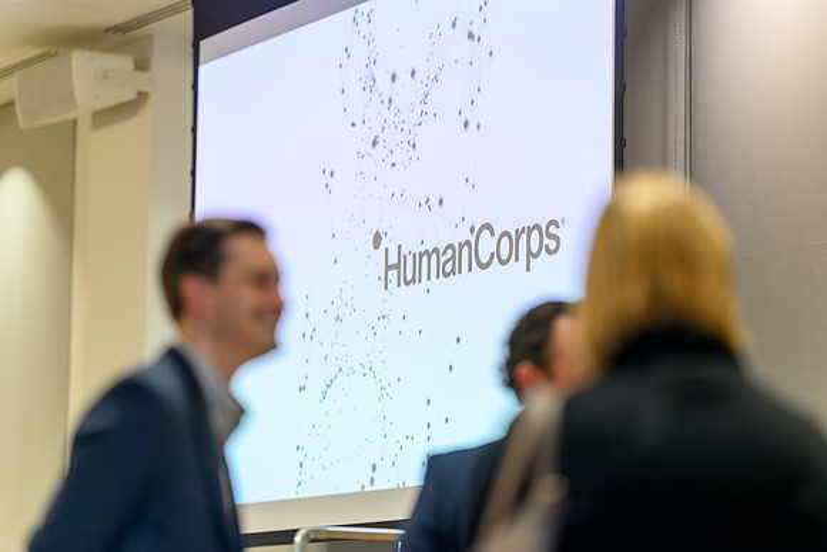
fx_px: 3219
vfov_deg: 9.8
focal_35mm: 140
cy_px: 276
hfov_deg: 14.6
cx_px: 414
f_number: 1.8
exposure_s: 1/100
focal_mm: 135
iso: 64
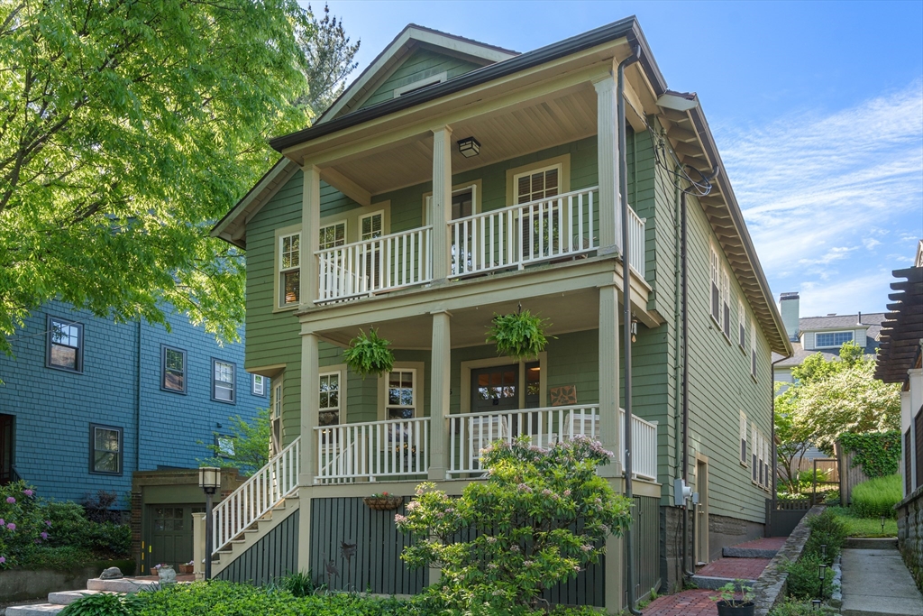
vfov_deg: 49.6
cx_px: 462
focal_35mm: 26
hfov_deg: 69.4
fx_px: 667
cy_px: 308
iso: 320
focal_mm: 26
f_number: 7.1
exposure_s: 1/80
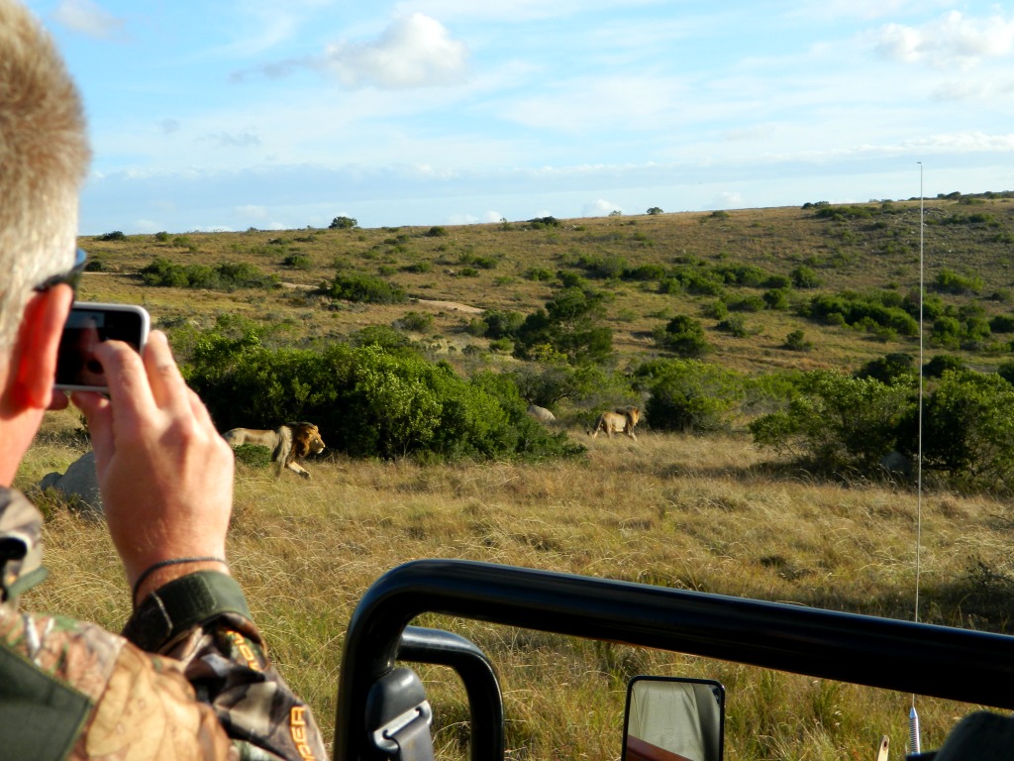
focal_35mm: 57
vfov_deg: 25.7
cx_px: 507
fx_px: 1670
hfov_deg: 33.8
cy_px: 380
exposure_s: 1/500
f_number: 3.8
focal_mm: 10.2
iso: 80
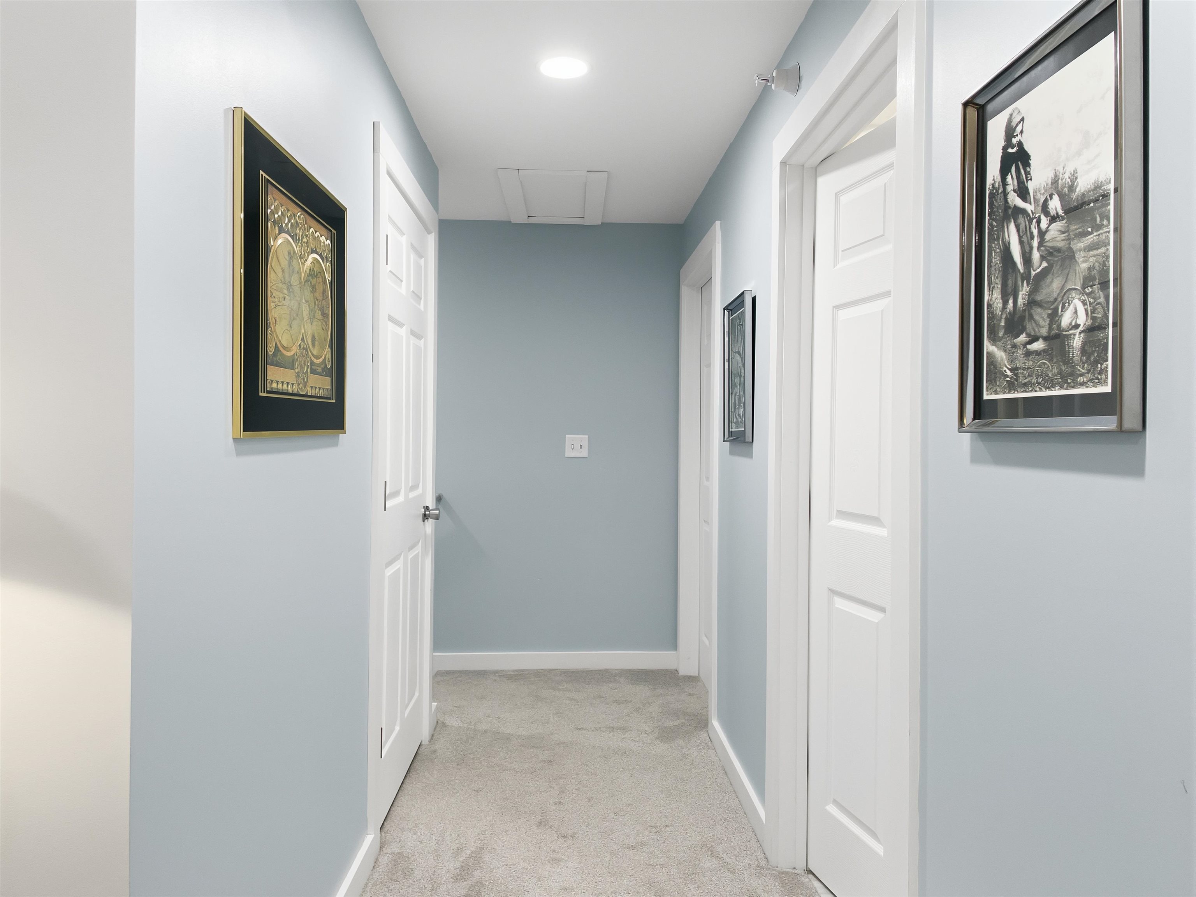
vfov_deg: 53.1
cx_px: 598
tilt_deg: -0.6
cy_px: 448
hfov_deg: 67.3
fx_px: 898
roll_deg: -0.2
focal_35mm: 26
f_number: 1.6
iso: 64
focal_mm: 4.2
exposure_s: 1/60
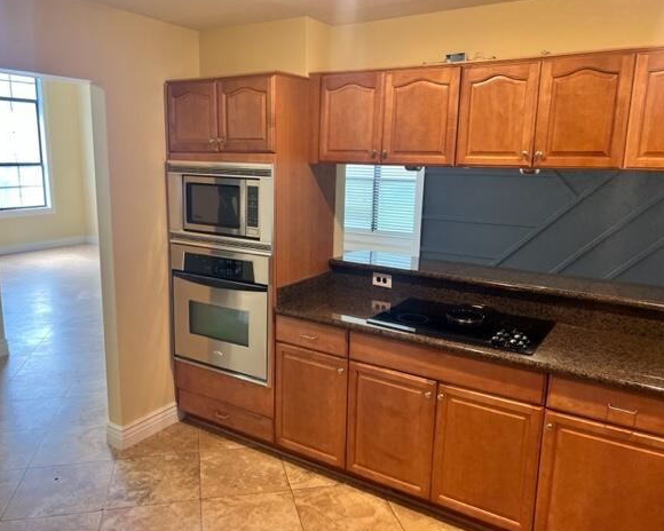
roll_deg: -0.5
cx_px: 300
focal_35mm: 28
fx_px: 550
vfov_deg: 51.5
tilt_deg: -12.1
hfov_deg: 62.1
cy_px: 260
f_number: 1.5
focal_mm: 5.7
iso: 100
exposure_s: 1/120
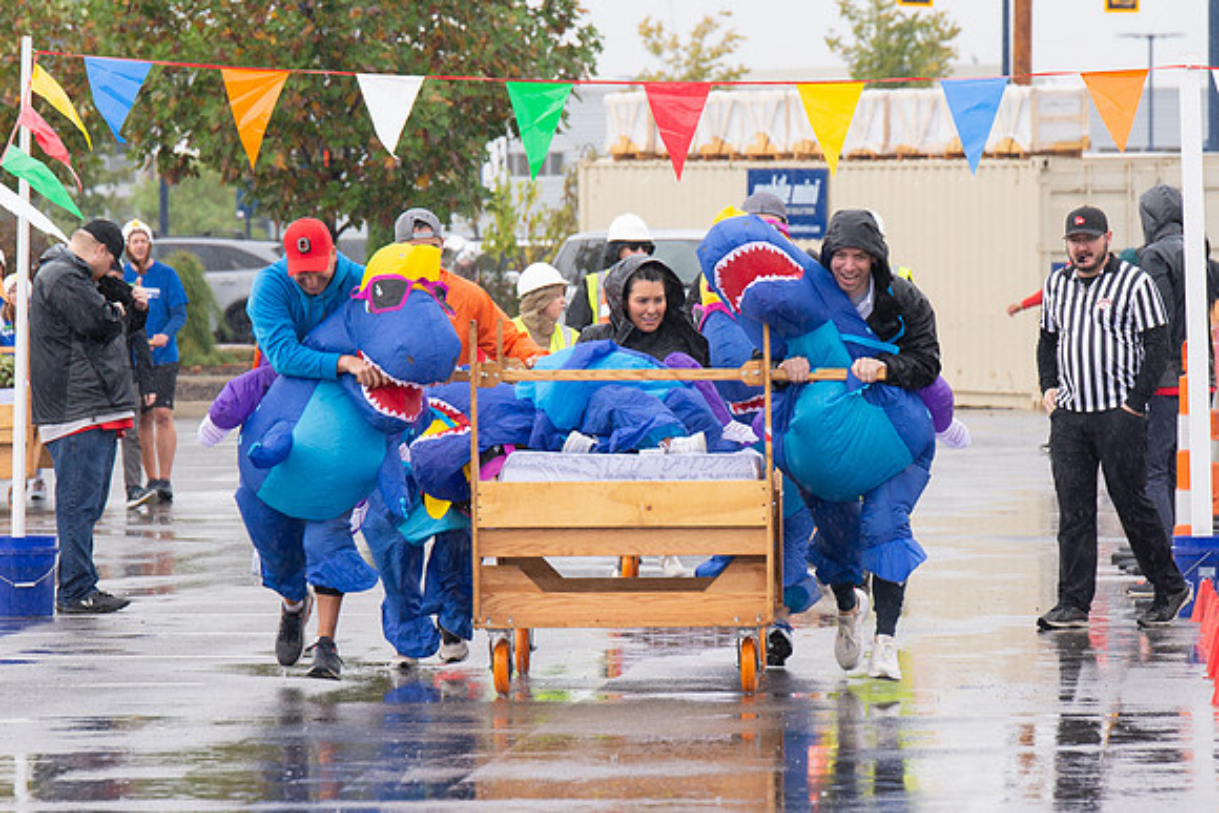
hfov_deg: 6.4
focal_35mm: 324
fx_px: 10966
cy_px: 484
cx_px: 634
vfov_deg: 4.2
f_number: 7.1
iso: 800
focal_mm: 200
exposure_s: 1/400
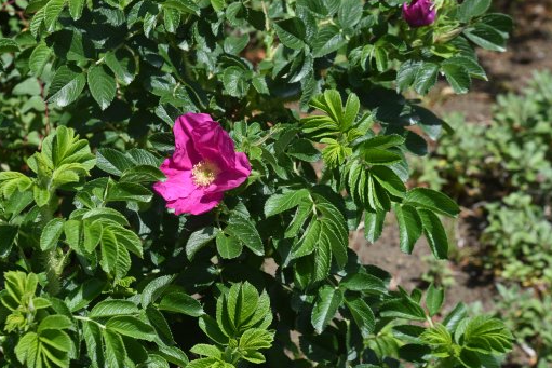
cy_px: 166
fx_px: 1580
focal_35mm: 103
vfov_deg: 13.3
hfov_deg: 19.8
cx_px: 246
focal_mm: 86
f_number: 8
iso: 200
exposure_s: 1/400
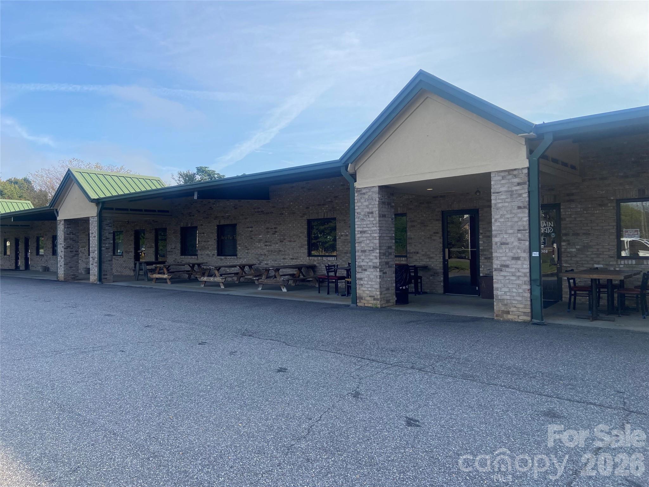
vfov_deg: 53.1
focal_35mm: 26
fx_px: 487
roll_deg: +0.6
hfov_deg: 67.3
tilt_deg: +2.2
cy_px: 244
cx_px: 324
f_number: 1.8
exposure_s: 1/2315
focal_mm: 4.25
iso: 32
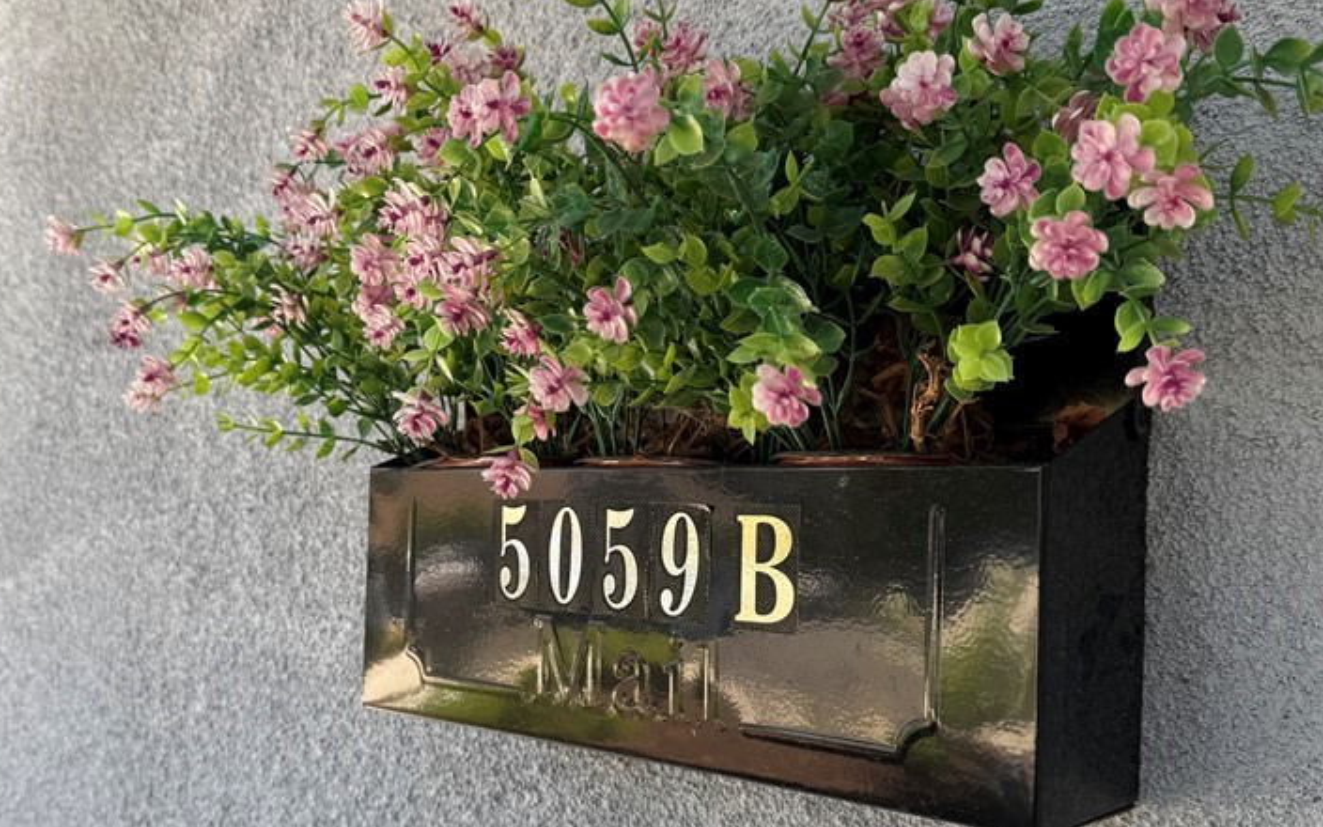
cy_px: 526
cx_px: 633
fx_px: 1334
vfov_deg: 34.2
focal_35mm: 37
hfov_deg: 52.7
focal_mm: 6.76
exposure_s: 1/385
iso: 80
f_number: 1.78
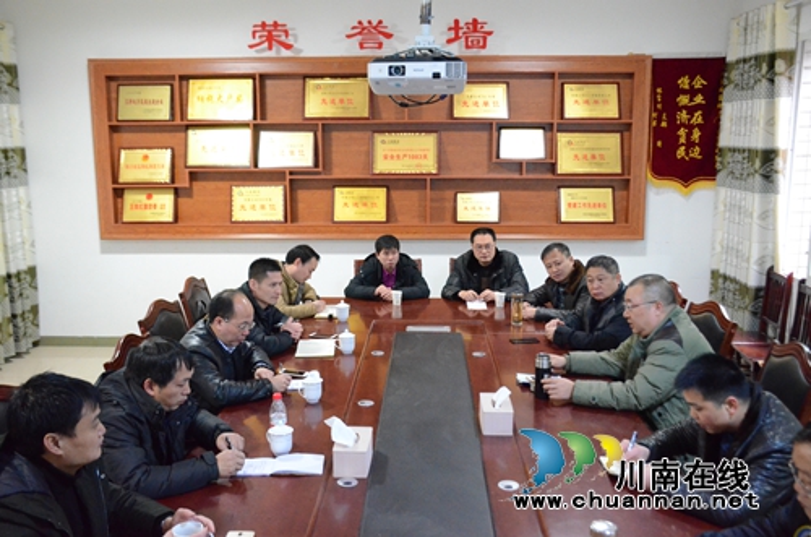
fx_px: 775
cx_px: 406
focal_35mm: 34
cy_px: 268
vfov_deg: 38.2
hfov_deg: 55.2
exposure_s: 1/80
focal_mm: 23
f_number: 4.5
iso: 6400
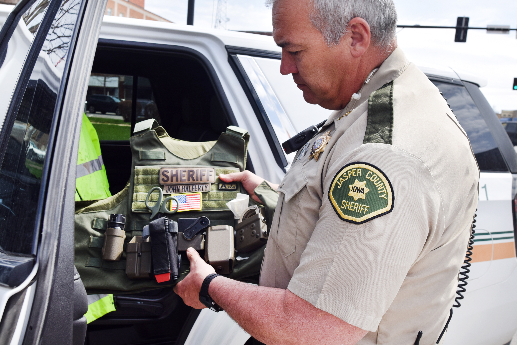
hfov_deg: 61.9
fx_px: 431
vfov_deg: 43.6
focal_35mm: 30
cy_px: 172
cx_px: 258
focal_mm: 20
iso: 125
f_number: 8
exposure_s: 1/250
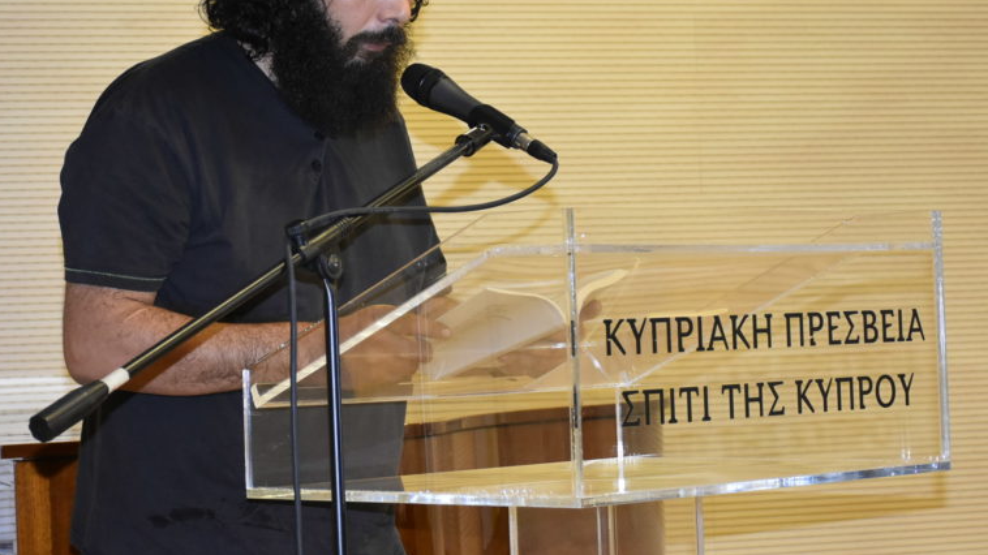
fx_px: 2672
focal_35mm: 102
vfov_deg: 11.9
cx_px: 425
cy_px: 235
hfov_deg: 20.9
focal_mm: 48
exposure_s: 1/80
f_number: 5.6
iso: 1600
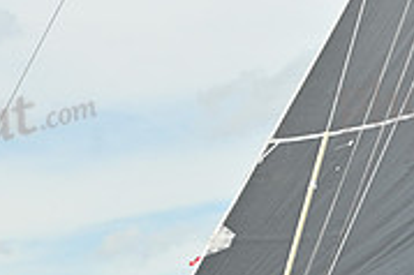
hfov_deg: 7.7
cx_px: 217
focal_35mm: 266
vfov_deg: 5.1
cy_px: 443
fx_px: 3056
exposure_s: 1/1250
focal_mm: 82
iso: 320
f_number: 8
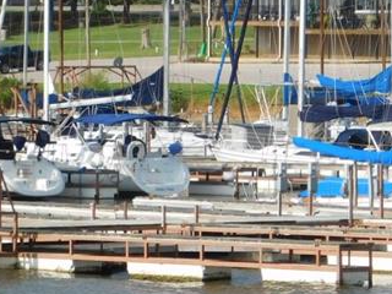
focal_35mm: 473
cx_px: 241
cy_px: -24
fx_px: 5356
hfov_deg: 4.2
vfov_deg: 3.1
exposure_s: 1/800
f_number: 5.1
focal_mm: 26.3
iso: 125
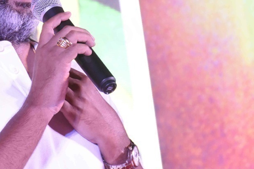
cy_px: 18
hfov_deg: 5.0
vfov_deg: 3.3
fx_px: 2913
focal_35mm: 413
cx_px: 100
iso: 3200
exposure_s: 1/160
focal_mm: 122
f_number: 6.3
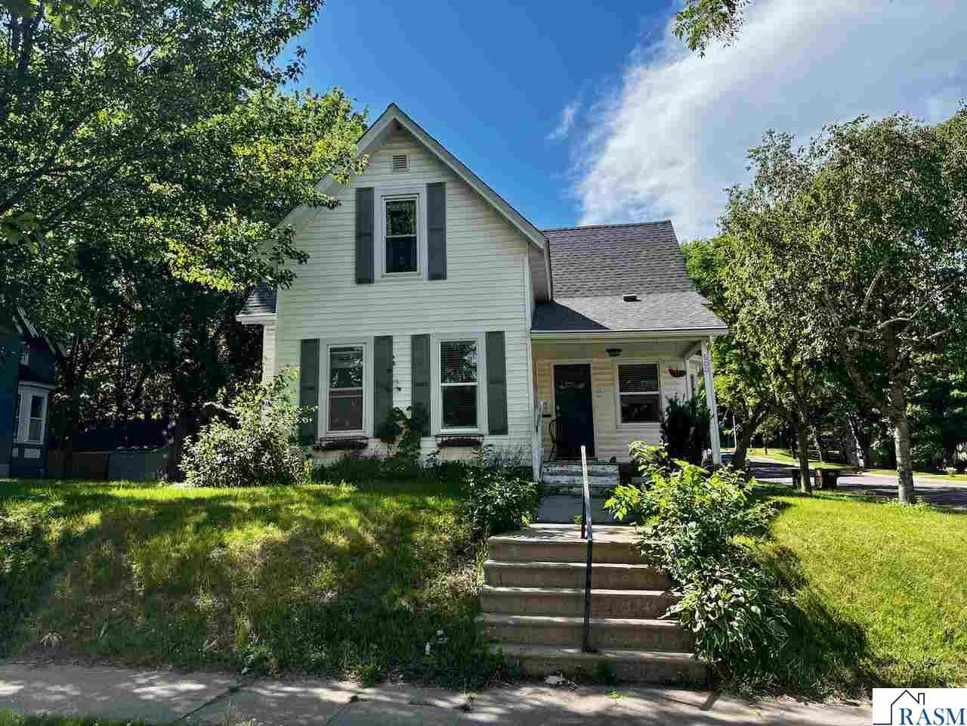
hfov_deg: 67.3
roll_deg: -0.7
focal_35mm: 26
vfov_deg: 53.1
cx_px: 484
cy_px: 363
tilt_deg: +6.7
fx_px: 726
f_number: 1.6
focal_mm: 5.96
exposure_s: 1/1178
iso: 50
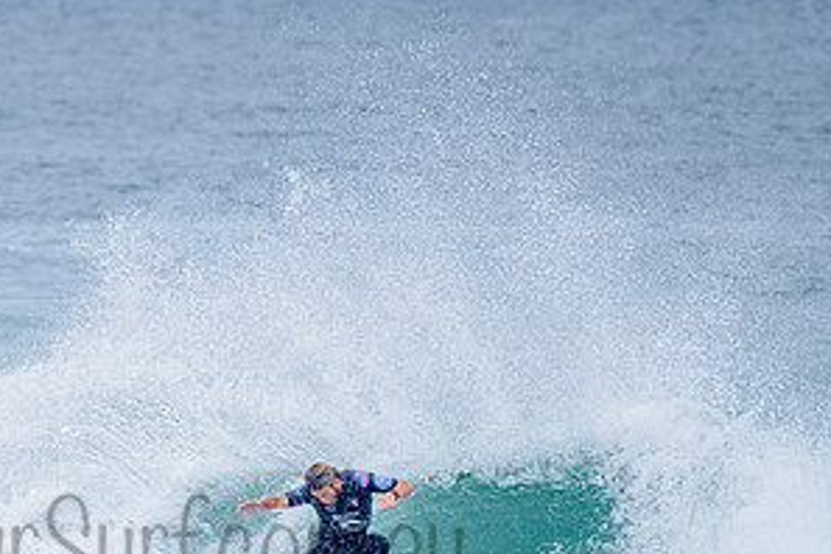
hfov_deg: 2.1
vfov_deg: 1.4
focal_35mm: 978
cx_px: 168
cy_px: 513
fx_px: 22574
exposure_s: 1/2000
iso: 320
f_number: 5.6
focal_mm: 500
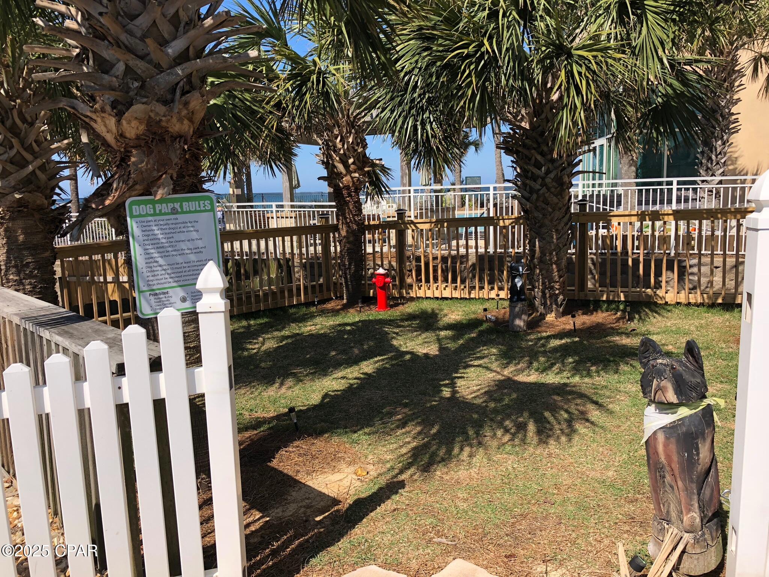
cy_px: 288
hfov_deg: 63.4
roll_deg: +2.6
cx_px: 384
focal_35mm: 28
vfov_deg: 49.7
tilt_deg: -8.3
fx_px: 622
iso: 20
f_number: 1.8
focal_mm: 3.99
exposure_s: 1/1779
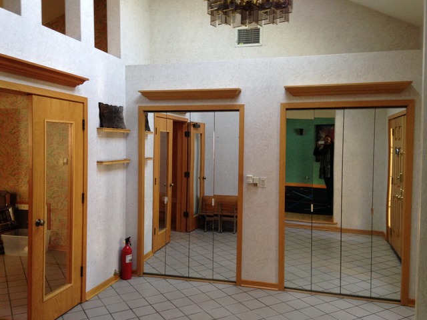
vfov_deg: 42.9
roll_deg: -1.2
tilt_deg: -3.1
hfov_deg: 55.4
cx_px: 214
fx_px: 407
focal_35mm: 33
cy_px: 160
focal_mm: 4.12
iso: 160
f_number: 2.4
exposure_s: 1/20
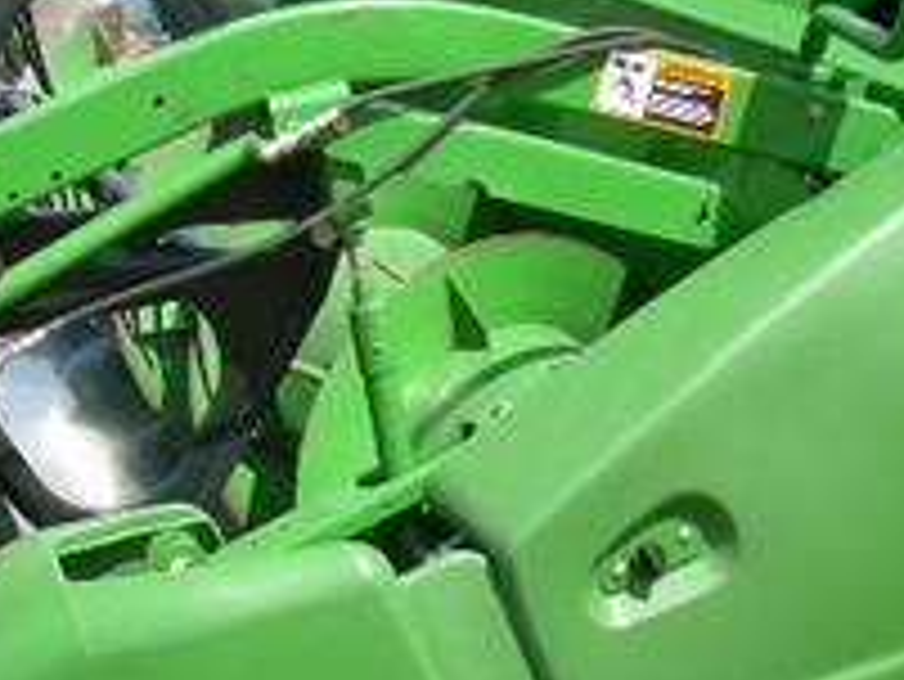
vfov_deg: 14.4
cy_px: 423
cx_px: 85
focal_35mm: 103
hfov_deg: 18.7
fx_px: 2691
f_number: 4.6
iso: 50
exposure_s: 1/229
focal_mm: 6.3
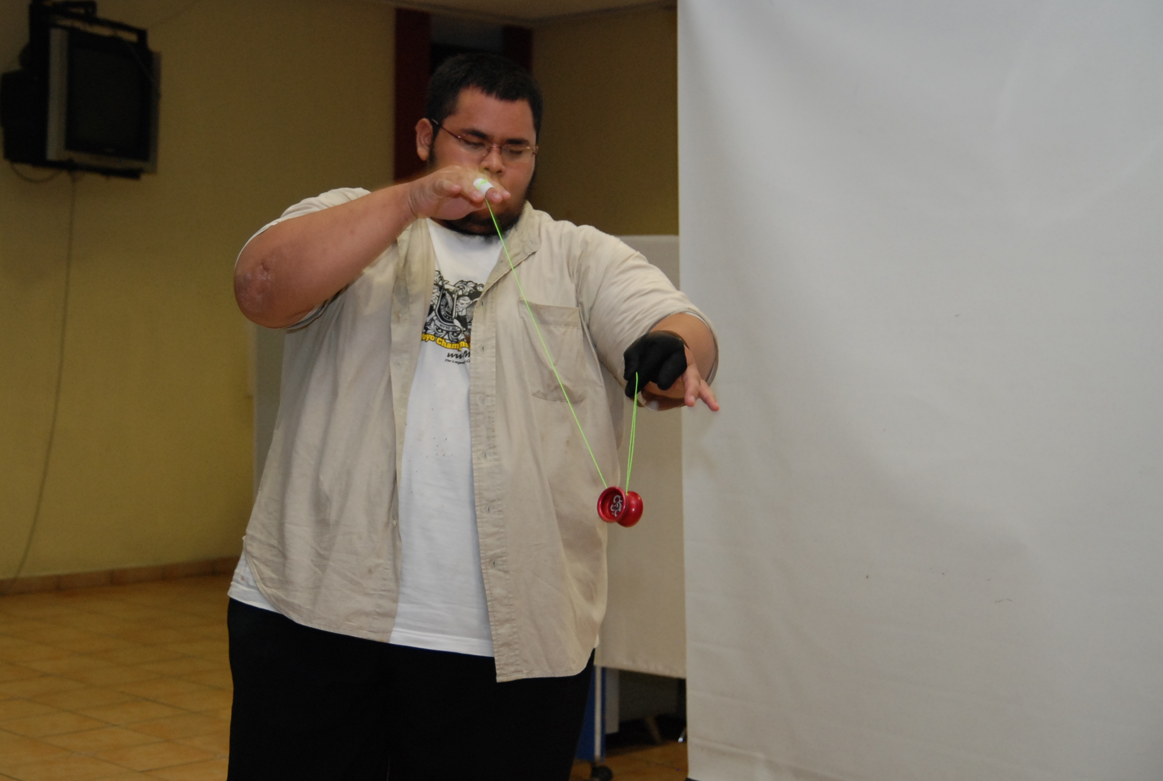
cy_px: 375
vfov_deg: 23.1
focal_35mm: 59
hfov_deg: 33.7
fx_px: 1910
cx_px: 455
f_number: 2.8
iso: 500
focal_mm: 32
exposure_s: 1/125
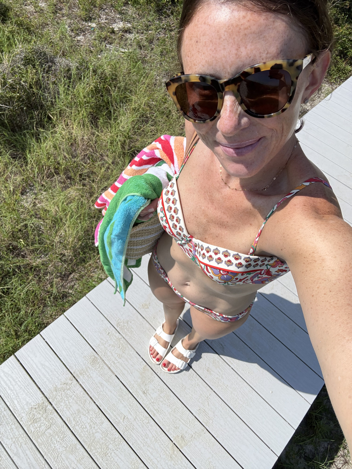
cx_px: 176
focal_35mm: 23
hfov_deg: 58.9
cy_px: 234
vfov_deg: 73.9
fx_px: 312
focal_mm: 2.69
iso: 25
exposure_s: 1/1225
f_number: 1.9
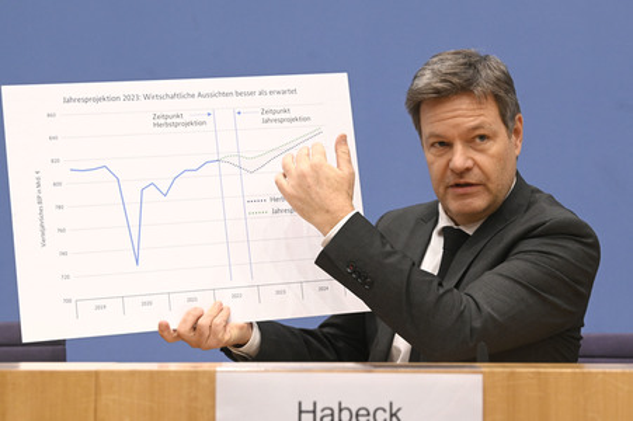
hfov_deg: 25.4
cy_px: 210
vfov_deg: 17.0
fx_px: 1406
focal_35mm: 80
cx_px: 316
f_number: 5.6
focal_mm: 80
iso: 4000
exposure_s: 1/500
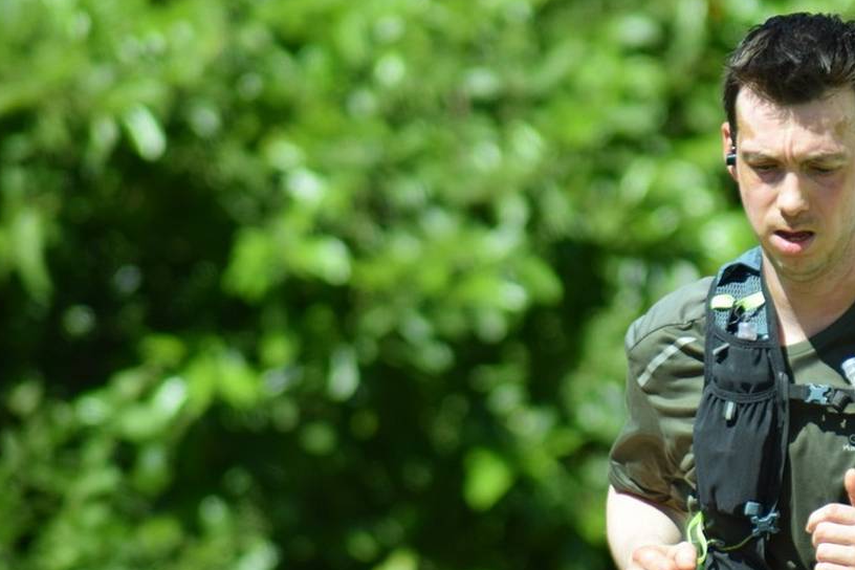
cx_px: 583
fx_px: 15721
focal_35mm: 662
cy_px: 325
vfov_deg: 2.1
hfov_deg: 3.1
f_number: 5.6
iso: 400
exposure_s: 1/1250
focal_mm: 300
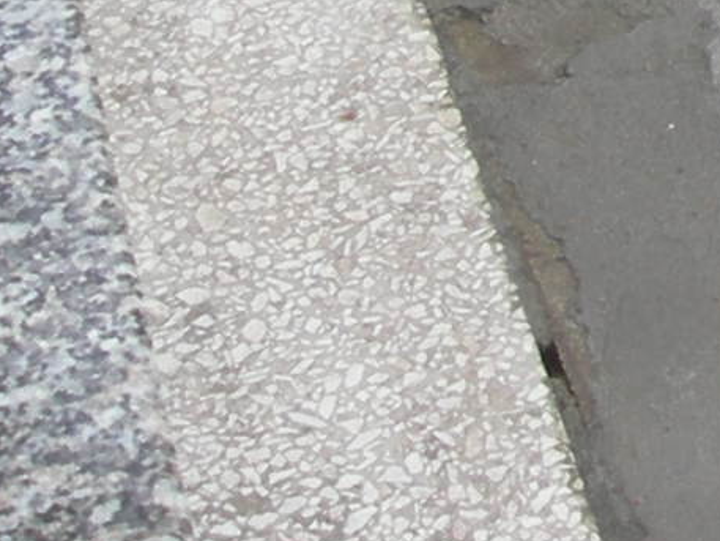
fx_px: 4244
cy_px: -957
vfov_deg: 6.7
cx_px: 1851
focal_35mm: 204
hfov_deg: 8.6
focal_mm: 7.5
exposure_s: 1/170
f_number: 5.4
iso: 64
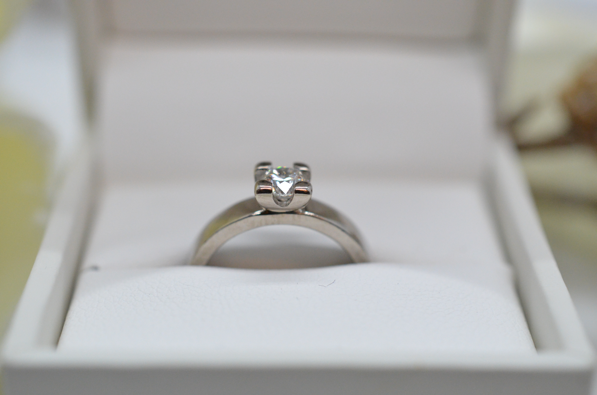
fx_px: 993
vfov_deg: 22.5
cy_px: 198
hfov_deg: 33.5
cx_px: 298
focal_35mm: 60
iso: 3200
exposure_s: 1/2000
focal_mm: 40
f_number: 5
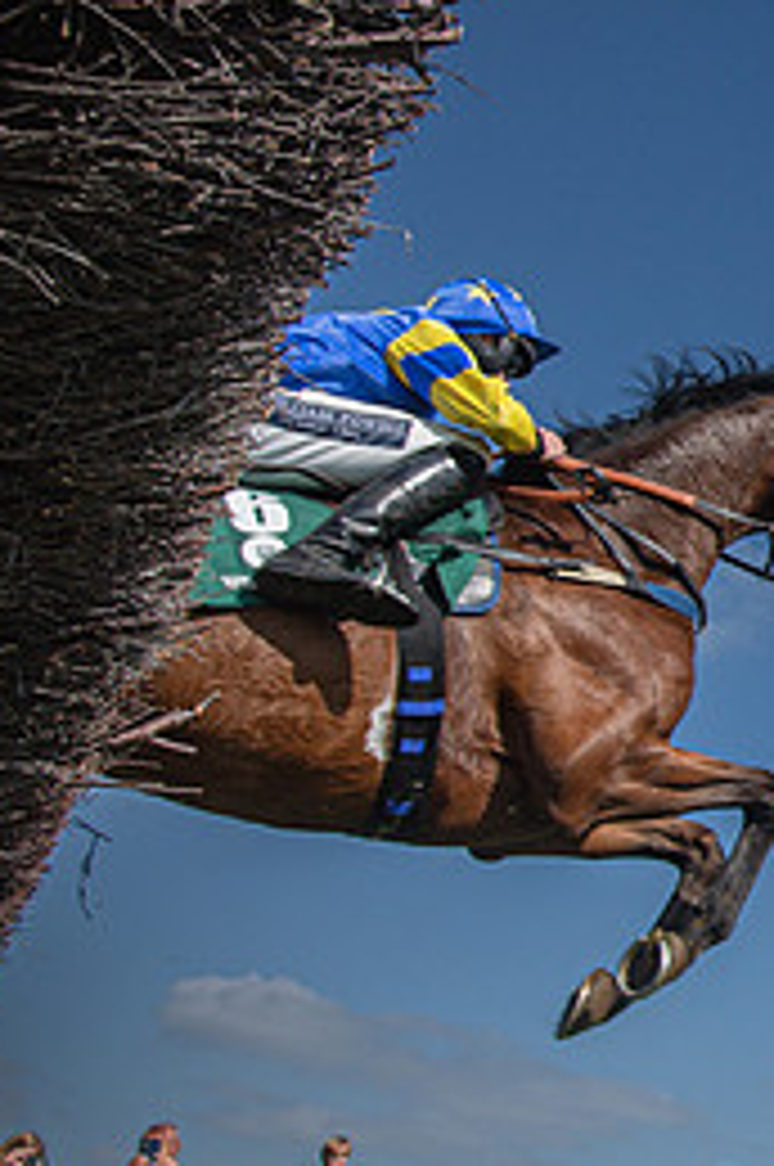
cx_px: 1410
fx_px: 2069
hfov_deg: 17.2
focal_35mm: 64
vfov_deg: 31.5
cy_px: 568
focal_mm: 22
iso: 400
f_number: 8
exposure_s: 1/1250
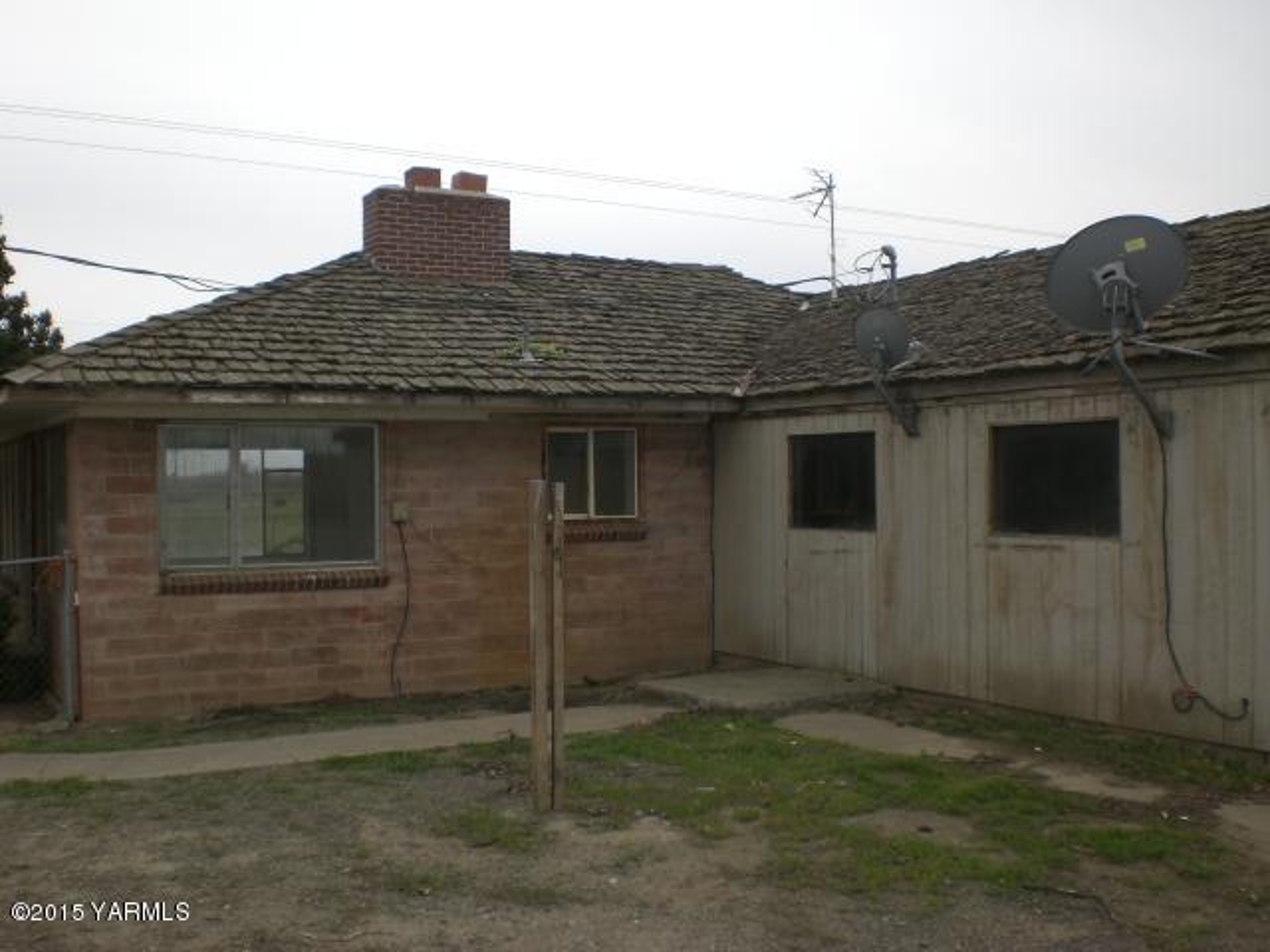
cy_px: 476
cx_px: 635
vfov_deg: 37.7
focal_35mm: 38
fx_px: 1394
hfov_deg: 49.0
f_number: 4.4
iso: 50
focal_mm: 6.3
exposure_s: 1/400
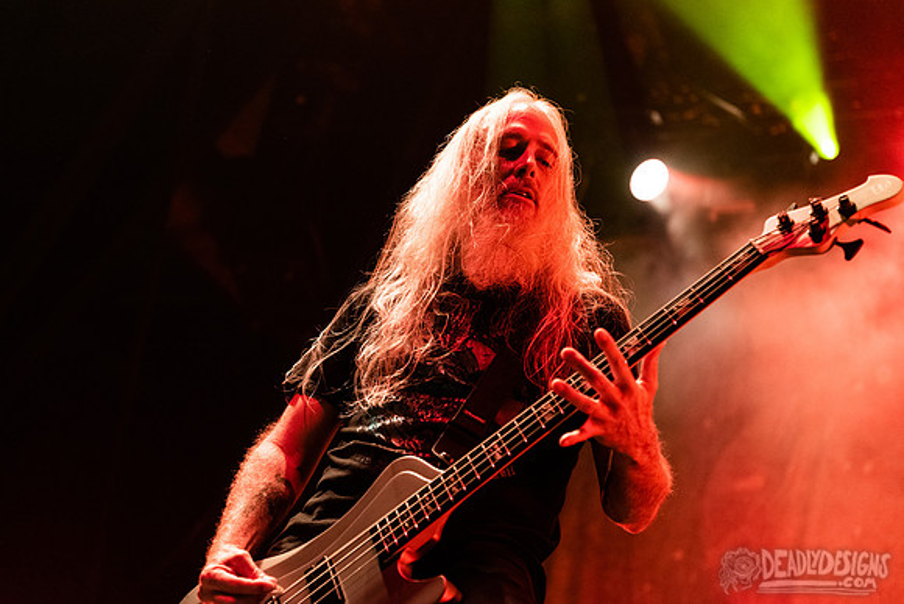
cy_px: 302
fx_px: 1507
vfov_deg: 22.6
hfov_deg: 33.4
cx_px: 452
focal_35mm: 60
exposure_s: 1/320
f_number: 3.2
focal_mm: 60
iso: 3200
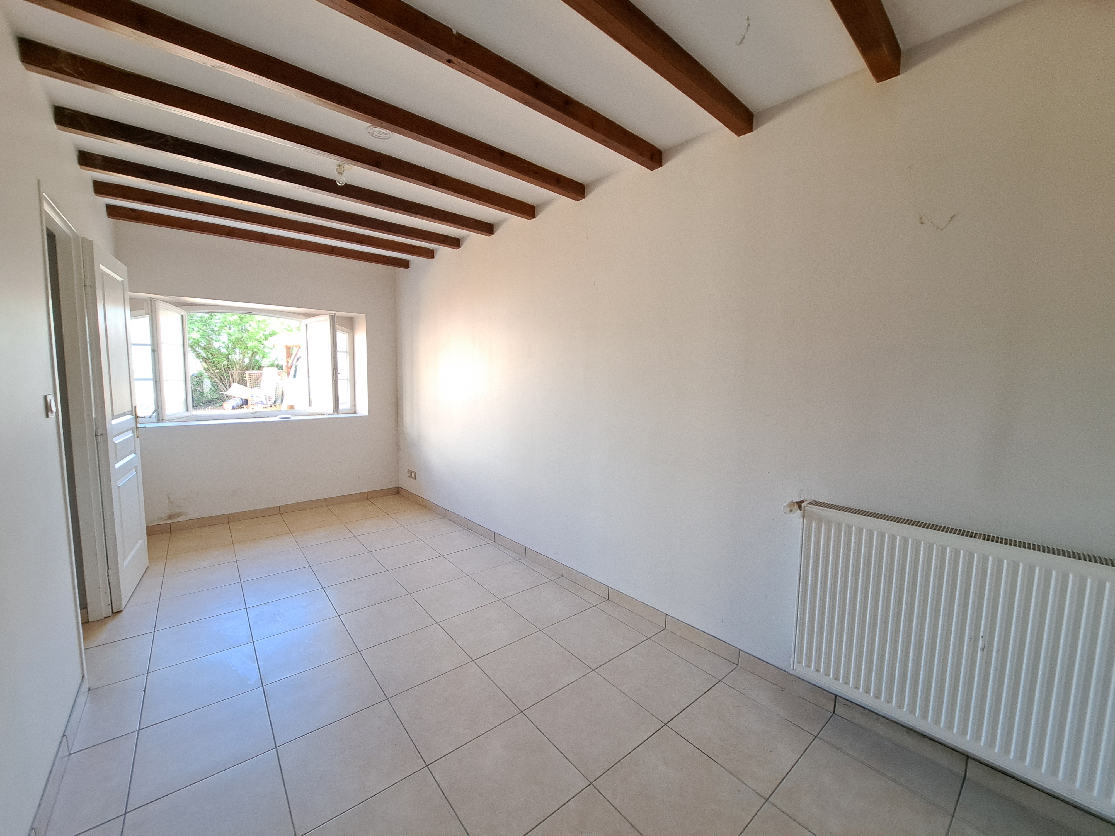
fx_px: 419
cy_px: 418
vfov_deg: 89.9
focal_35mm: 13
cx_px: 558
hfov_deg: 106.2
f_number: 2.2
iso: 80
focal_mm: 1.74
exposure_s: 1/50
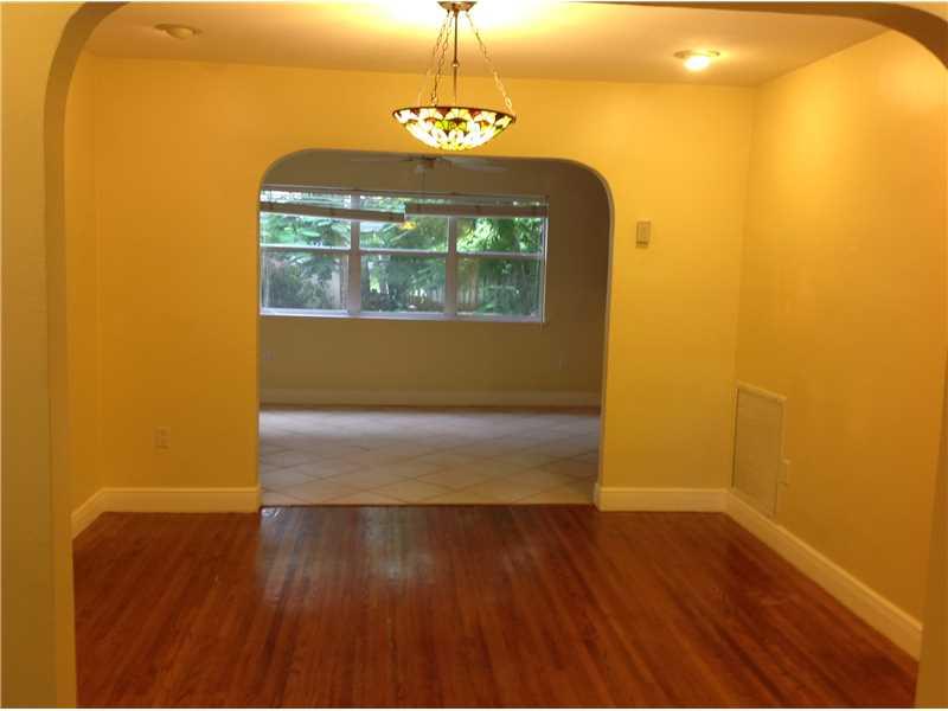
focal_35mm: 35
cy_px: 356
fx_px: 959
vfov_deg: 40.7
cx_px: 474
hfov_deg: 52.6
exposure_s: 1/15
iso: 50
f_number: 2.4
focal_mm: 4.28
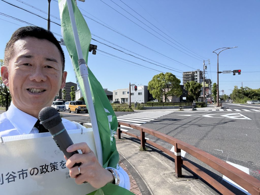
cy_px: 98
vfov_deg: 58.9
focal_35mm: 23
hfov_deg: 73.9
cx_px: 130
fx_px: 173
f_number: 1.9
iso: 32
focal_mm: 2.69
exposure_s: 1/1018
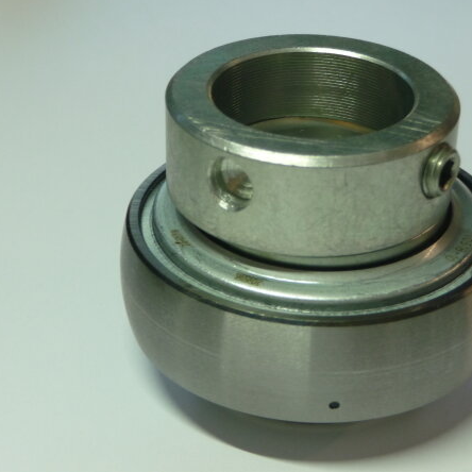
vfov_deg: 20.2
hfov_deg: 20.1
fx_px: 1327
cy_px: 234
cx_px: 314
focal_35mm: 86
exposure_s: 1/40
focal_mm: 12.2
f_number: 4.6
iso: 160
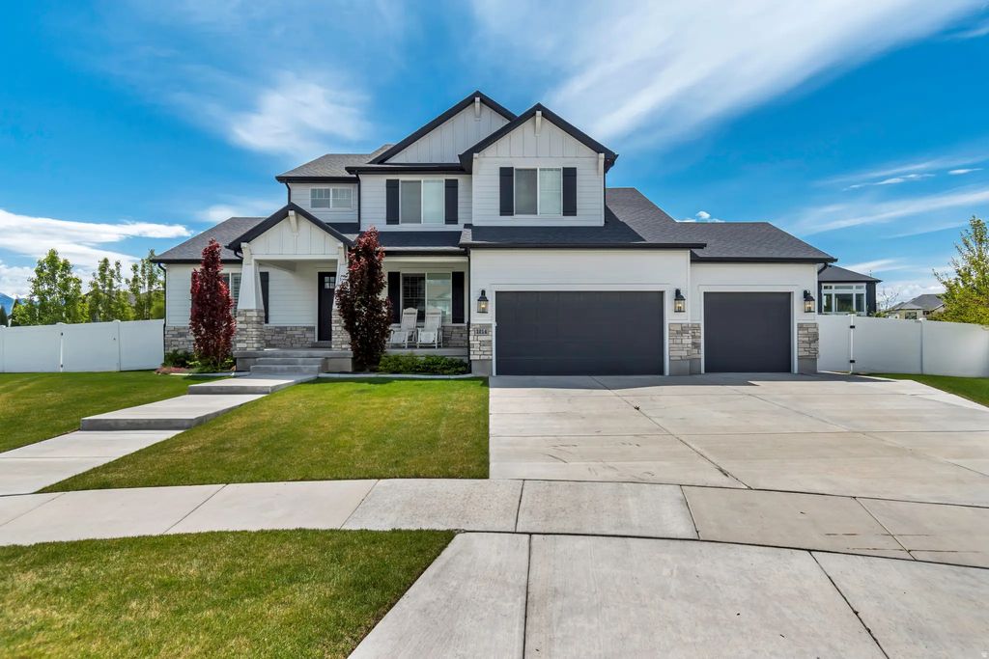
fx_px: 495
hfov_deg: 90.0
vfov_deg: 67.4
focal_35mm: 18
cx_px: 494
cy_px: 330
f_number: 5
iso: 100
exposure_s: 1/1000
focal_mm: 12
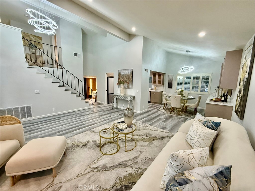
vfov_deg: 85.7
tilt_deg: -7.9
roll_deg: -0.9
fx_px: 103
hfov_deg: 102.1
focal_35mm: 14
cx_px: 128
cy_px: 96
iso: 400
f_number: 2.2
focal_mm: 2.22
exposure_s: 1/120
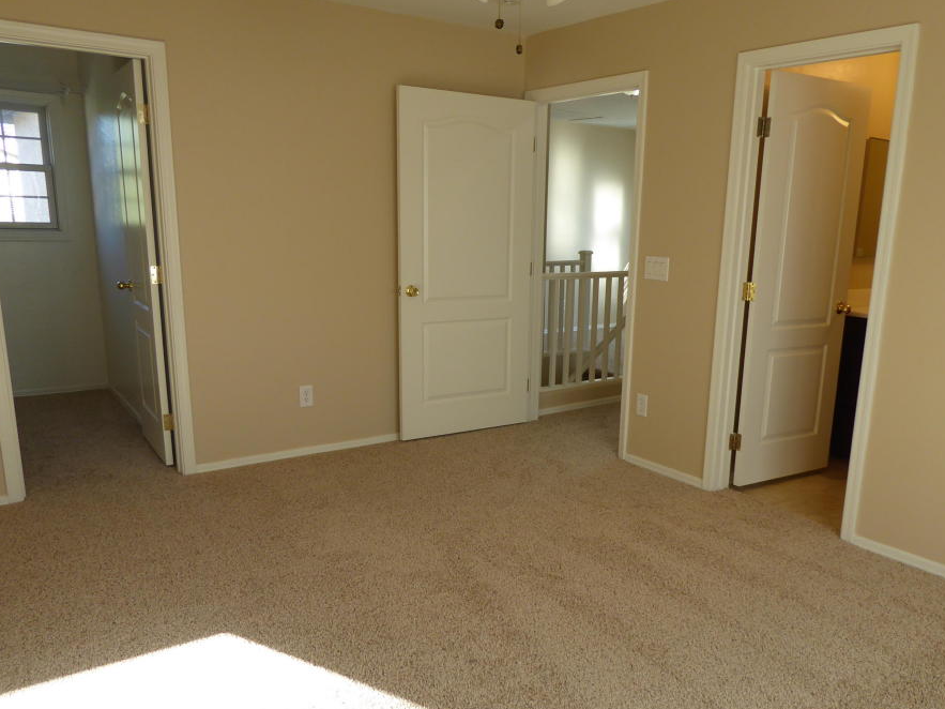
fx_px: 792
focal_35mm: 29
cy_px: 408
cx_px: 514
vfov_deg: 48.1
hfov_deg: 61.6
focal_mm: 4.3
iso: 100
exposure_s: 1/60
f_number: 3.3
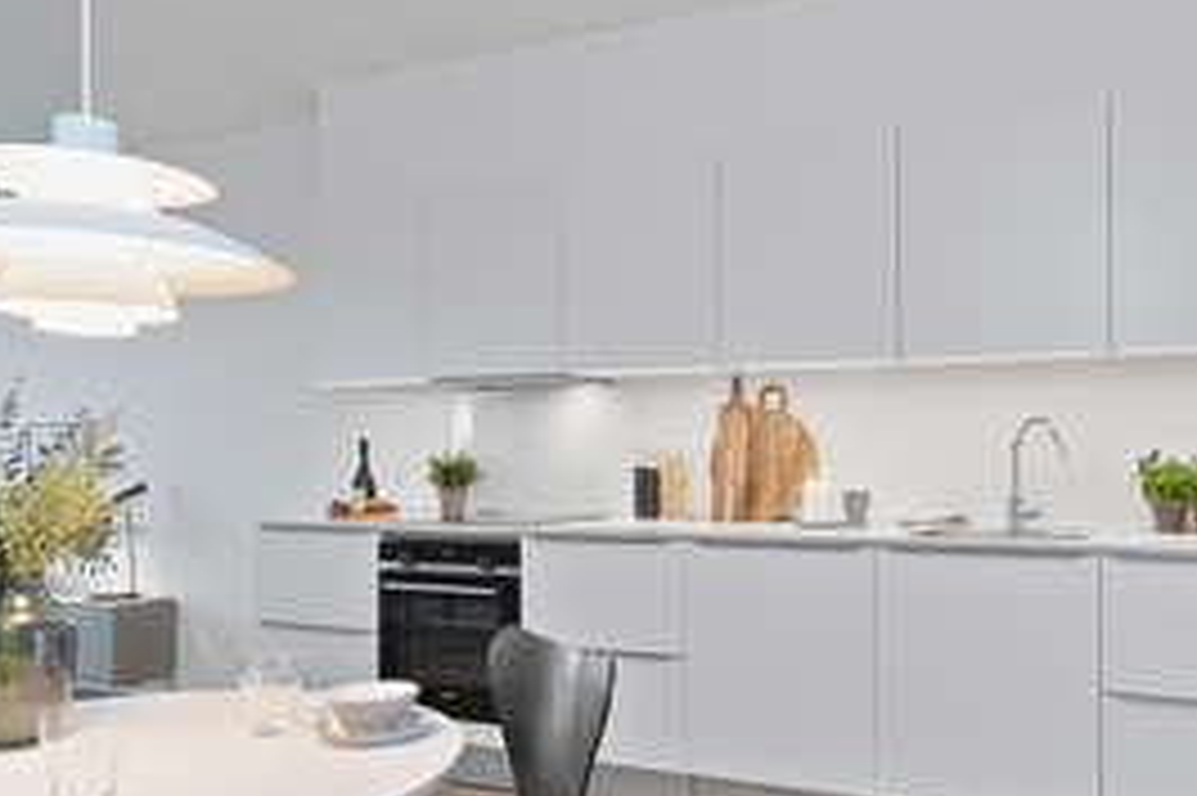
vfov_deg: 42.2
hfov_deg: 59.6
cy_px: 504
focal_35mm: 31
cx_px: 774
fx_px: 1023
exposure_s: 1/8
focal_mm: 13
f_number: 8
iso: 200
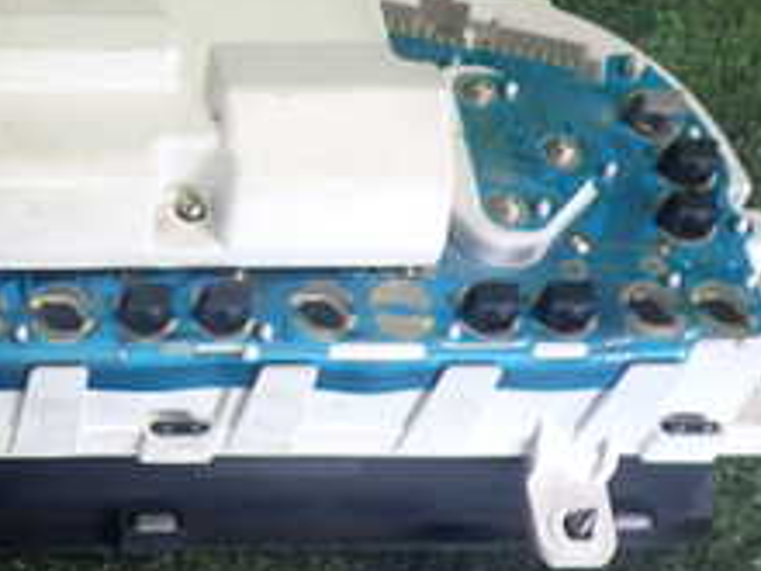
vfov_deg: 17.8
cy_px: 97
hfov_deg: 22.2
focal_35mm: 82
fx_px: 1803
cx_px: -131
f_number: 2.3
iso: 200
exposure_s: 1/30
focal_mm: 5.4
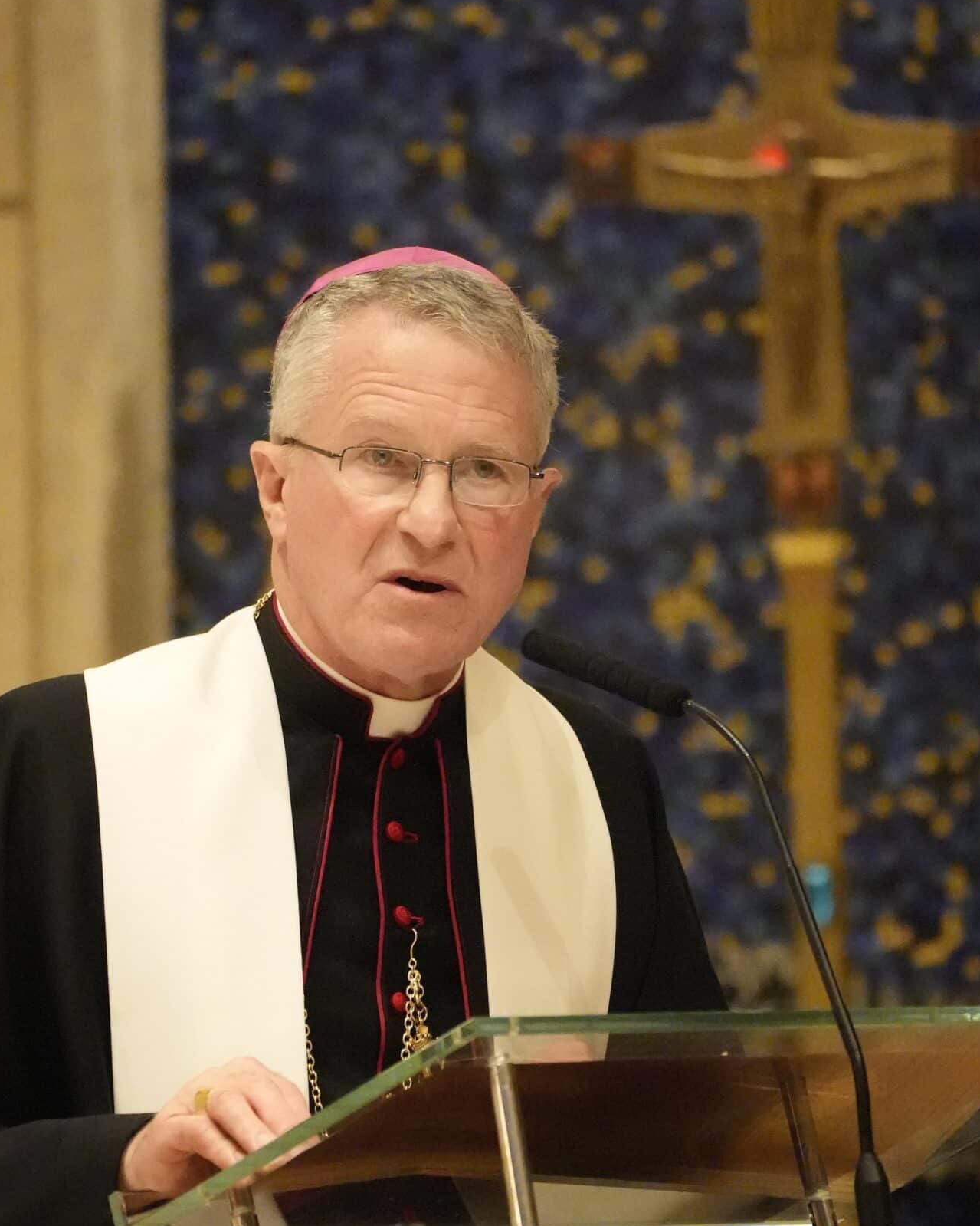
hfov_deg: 2.3
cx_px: 426
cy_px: 689
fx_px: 24511
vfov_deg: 2.9
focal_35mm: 676
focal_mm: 400
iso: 25600
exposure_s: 1/160
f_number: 5.6
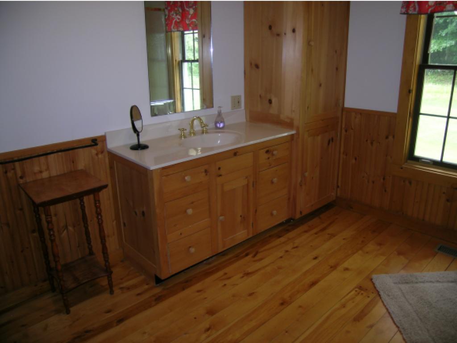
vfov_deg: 49.8
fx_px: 370
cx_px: 228
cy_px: 172
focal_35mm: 28
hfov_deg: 63.4
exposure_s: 1/60.1
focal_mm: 5.8
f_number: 2.8
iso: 50
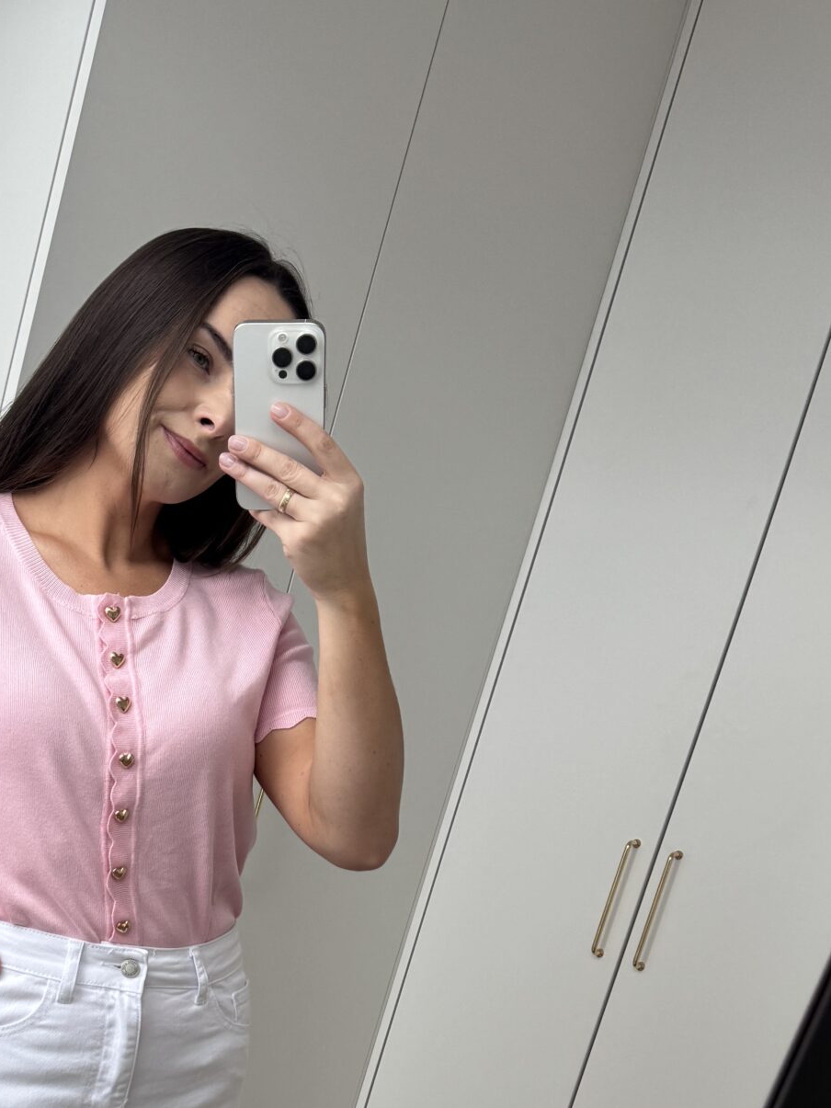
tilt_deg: -30.8
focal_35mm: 51
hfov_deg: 28.1
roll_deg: -15.8
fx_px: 1632
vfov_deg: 35.0
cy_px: 1030
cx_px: 194
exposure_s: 1/121
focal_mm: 6.76
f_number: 1.78
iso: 100
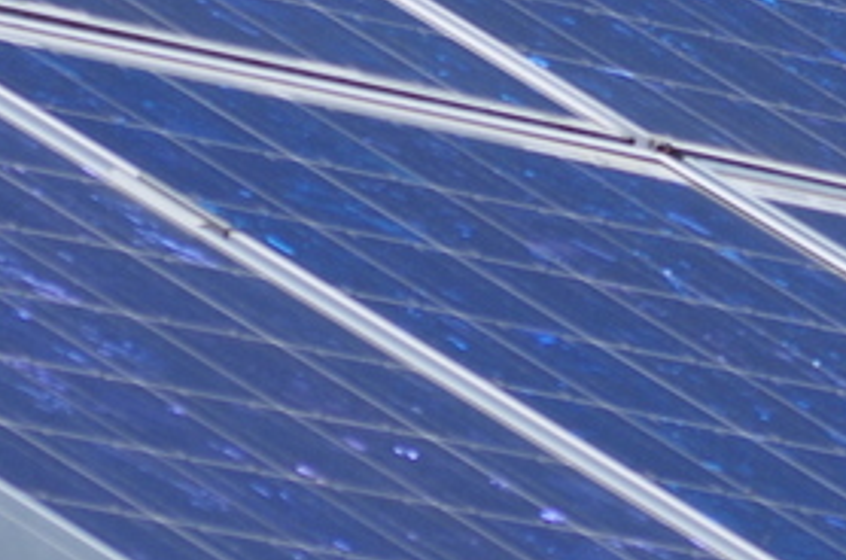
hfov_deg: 1.3
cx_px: 872
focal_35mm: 1554
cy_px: -437
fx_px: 36436
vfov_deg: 0.9
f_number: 8
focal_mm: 200
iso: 100
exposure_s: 1/250
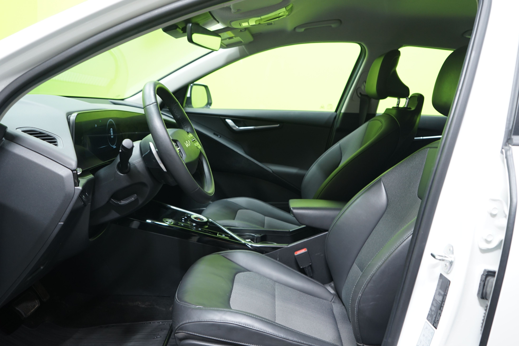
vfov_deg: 42.3
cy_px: 173
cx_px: 260
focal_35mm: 31
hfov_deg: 60.3
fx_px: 447
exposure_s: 1/20
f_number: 4.5
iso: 800
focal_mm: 31
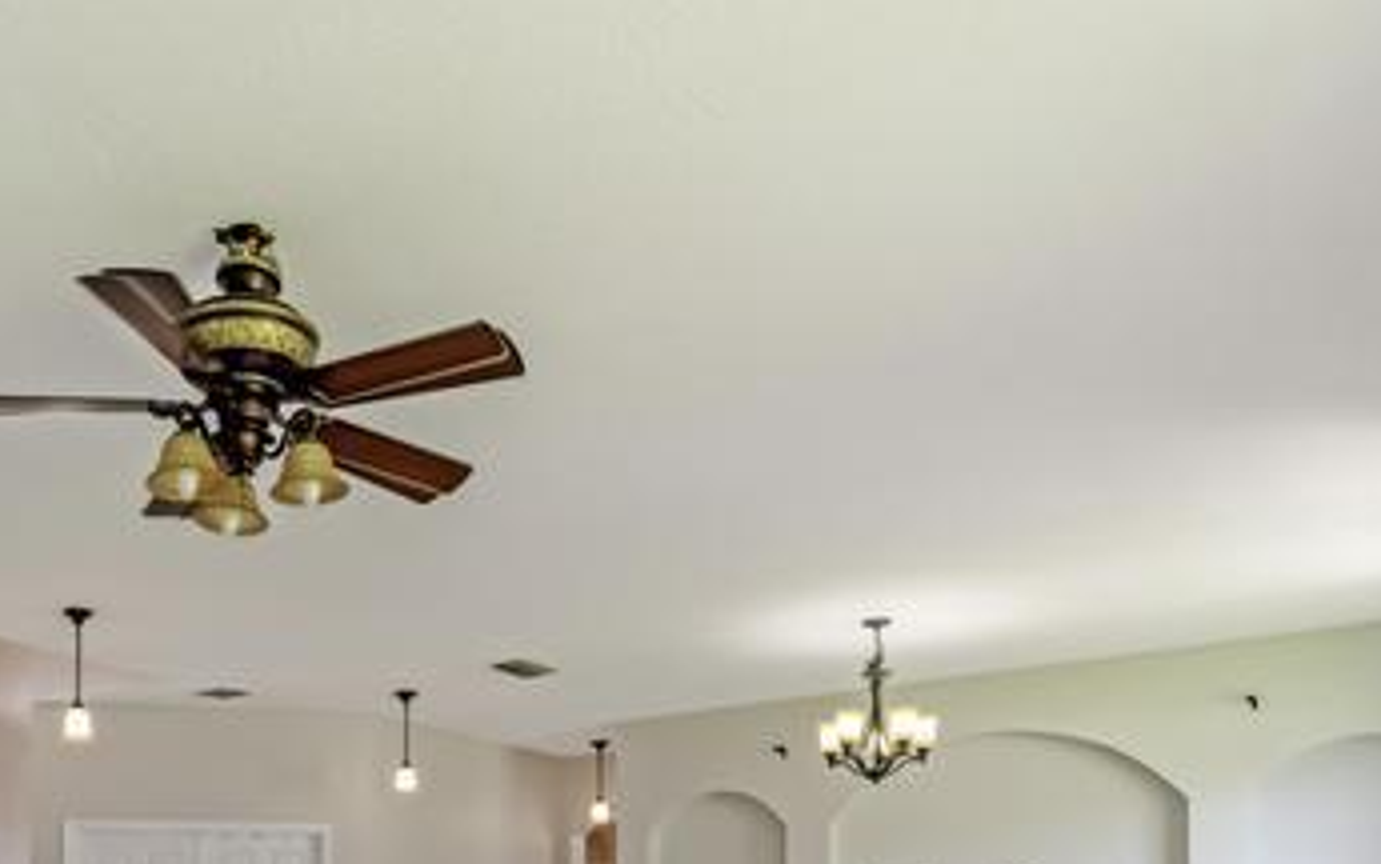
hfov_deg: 52.7
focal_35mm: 35
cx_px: 340
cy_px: 952
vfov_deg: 32.0
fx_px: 1320
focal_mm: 11
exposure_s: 1/640
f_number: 9
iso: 250
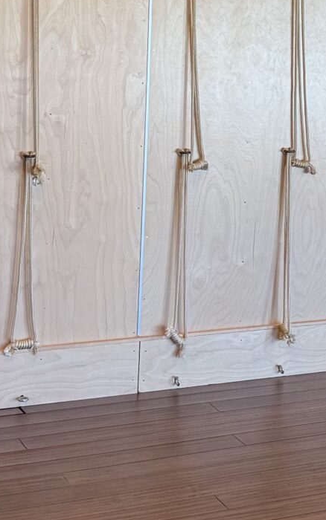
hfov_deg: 13.6
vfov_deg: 22.0
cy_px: 109
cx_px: 421
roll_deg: -2.8
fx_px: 1321
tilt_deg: -3.5
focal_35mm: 93
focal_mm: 6.76
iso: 200
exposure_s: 1/120
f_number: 1.78
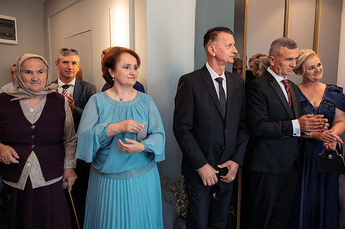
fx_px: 268
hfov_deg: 65.5
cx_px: 172
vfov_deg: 46.4
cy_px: 114
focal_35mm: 28
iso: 640
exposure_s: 1/250
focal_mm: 28
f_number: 3.5
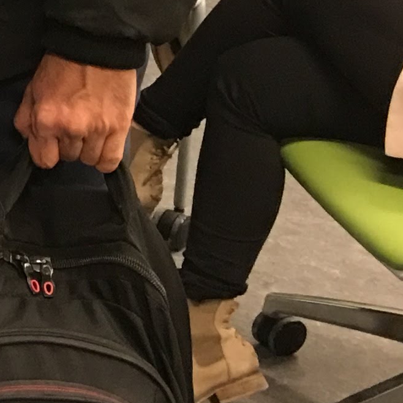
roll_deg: +0.6
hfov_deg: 9.1
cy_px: -59
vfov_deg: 11.0
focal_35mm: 157
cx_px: -778
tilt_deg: -17.4
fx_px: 2068
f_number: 2.2
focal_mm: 4.15
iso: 64
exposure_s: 1/15
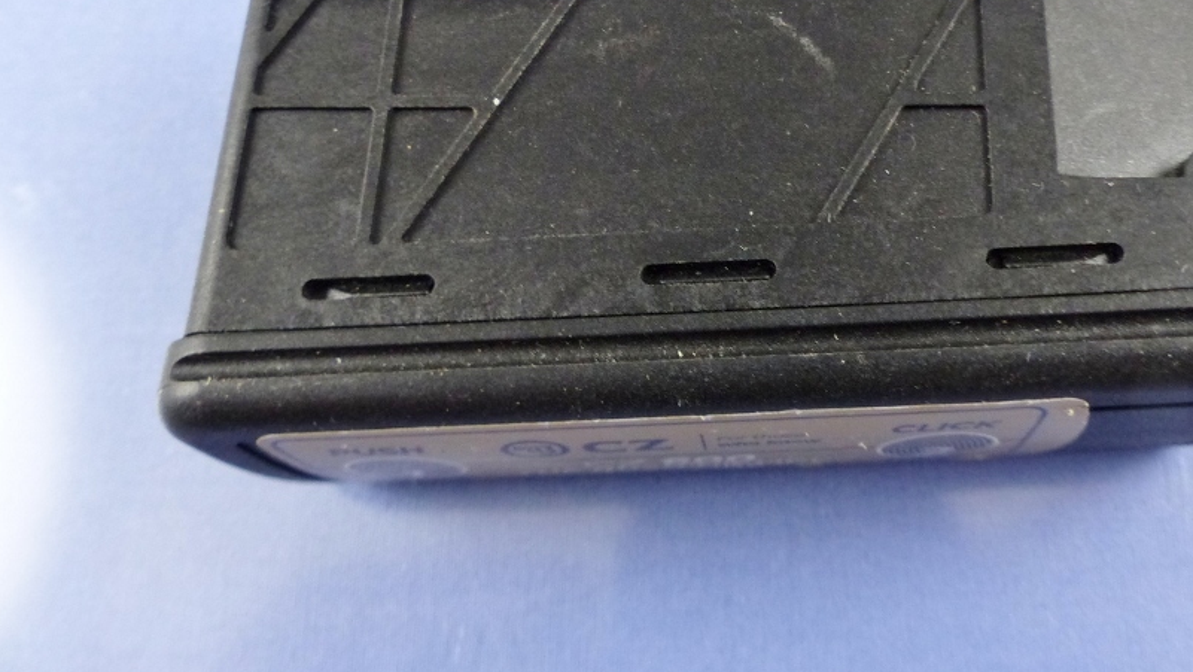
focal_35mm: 34
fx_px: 1076
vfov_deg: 34.4
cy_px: 226
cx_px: 731
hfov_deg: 57.4
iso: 320
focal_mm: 4.5
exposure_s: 1/60
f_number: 2.8
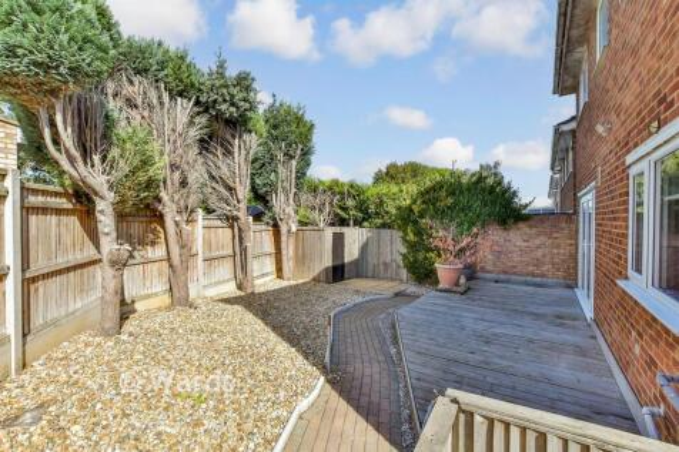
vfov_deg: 77.3
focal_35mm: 15
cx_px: 340
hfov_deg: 100.4
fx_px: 283
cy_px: 226
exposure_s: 1/500
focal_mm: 10
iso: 1000
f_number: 11
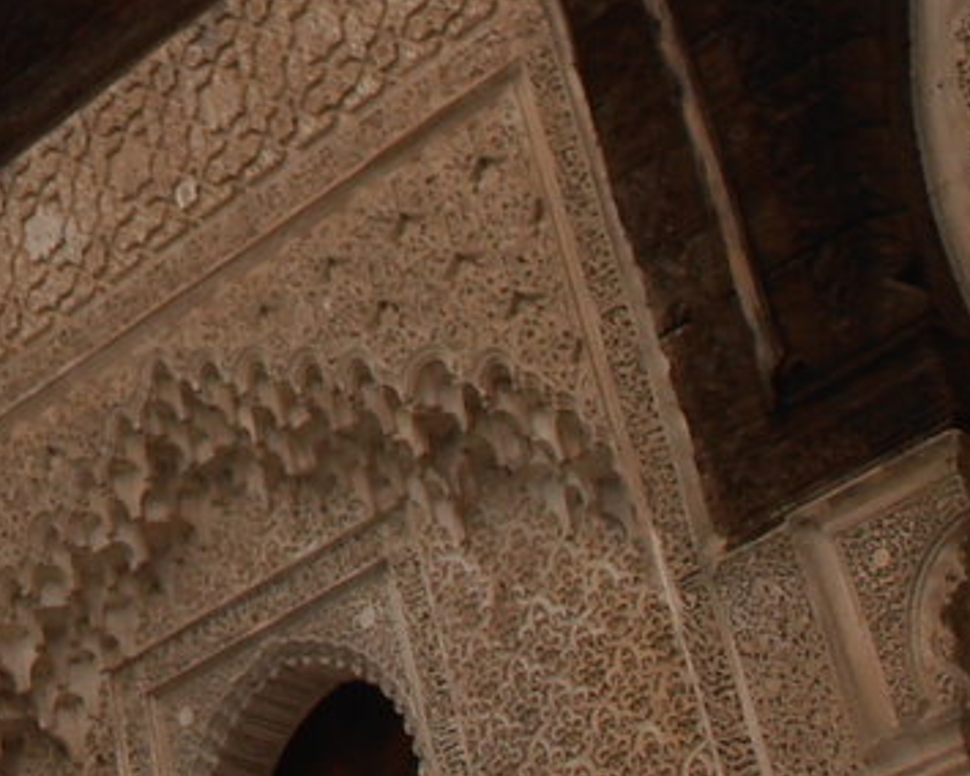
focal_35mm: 122
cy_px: -281
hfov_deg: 14.6
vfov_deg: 12.2
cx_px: -519
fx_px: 3502
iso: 80
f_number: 3.9
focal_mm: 6.61
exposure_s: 1/1000
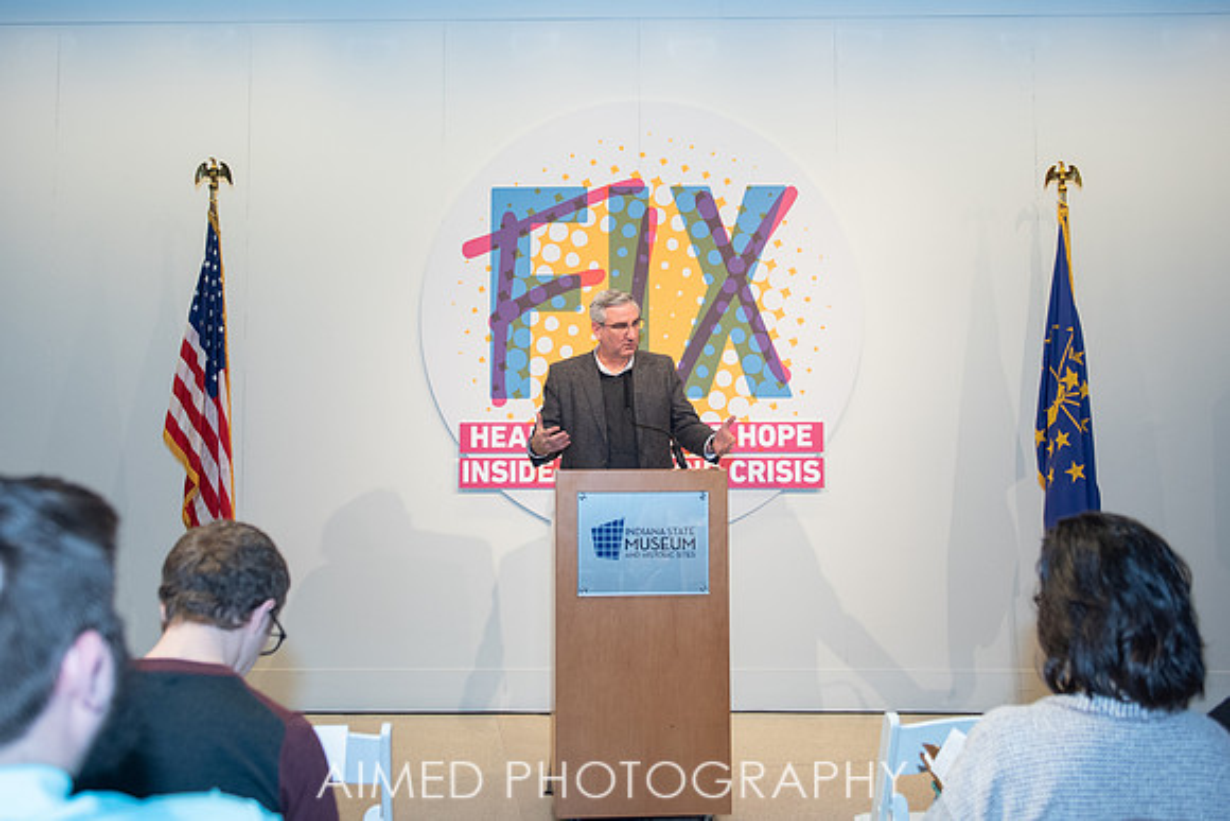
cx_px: 608
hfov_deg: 49.2
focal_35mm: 39
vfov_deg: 33.9
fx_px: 1343
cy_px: 323
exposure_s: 1/200
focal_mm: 32
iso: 1250
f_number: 3.2
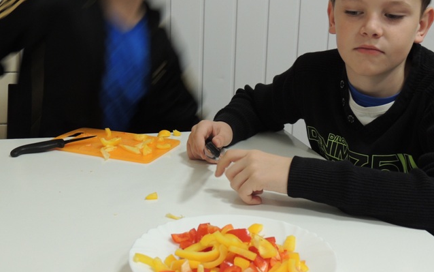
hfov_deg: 40.3
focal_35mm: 50
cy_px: 147
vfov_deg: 25.8
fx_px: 591
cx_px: 217
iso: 400
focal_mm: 8.3
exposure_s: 1/15
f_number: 3.5
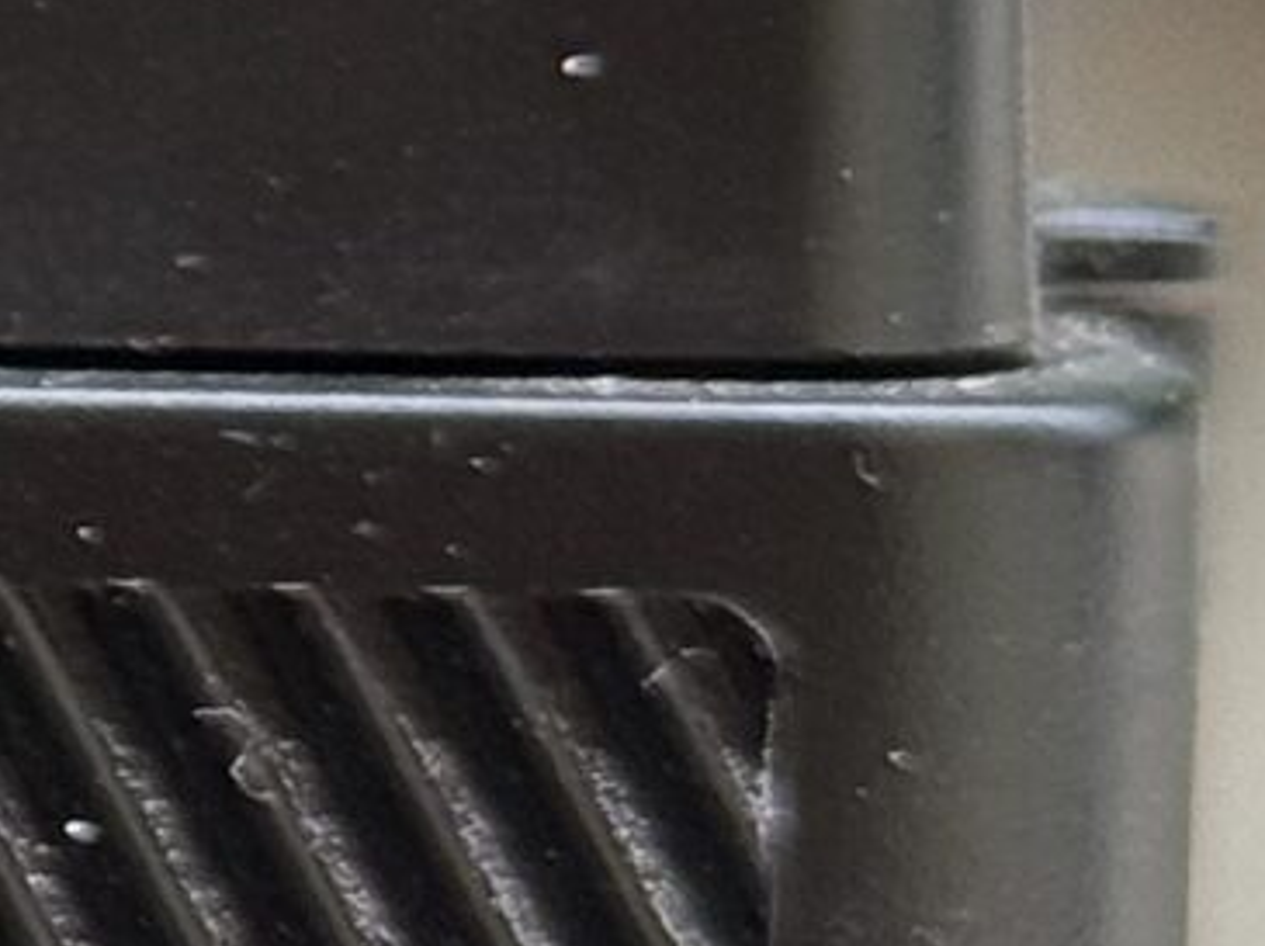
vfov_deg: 4.4
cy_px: -187
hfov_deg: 5.5
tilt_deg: -22.1
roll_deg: +1.7
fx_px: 12303
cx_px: -2721
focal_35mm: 337
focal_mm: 6.76
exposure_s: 1/620
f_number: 1.78
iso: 64
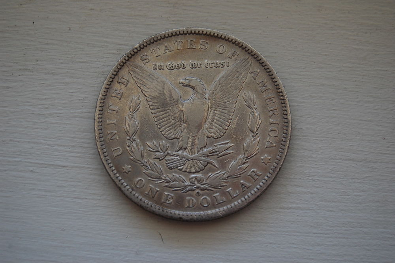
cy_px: 132
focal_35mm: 75
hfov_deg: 27.0
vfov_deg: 18.2
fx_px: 822
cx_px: 198
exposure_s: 1/80
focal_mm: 50
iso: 400
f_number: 5.6
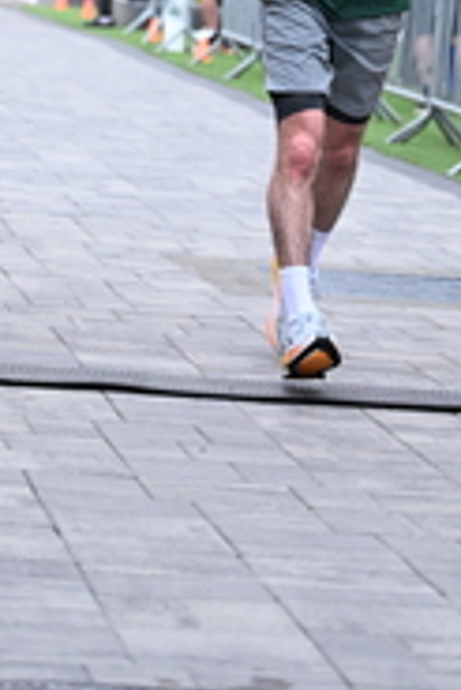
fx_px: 4007
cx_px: 156
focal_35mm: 209
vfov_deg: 9.6
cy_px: -218
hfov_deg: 6.6
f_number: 2.8
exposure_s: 1/1600
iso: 1000
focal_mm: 70
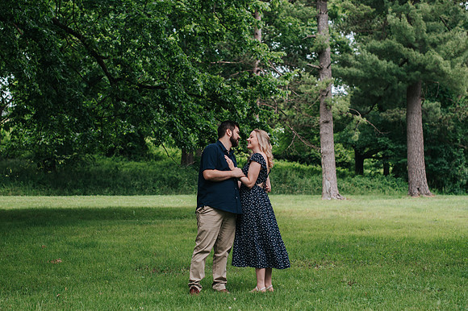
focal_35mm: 63
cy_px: 145
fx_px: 815
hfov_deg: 32.0
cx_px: 222
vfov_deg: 21.6
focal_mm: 50
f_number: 3.2
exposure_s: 1/400
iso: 280
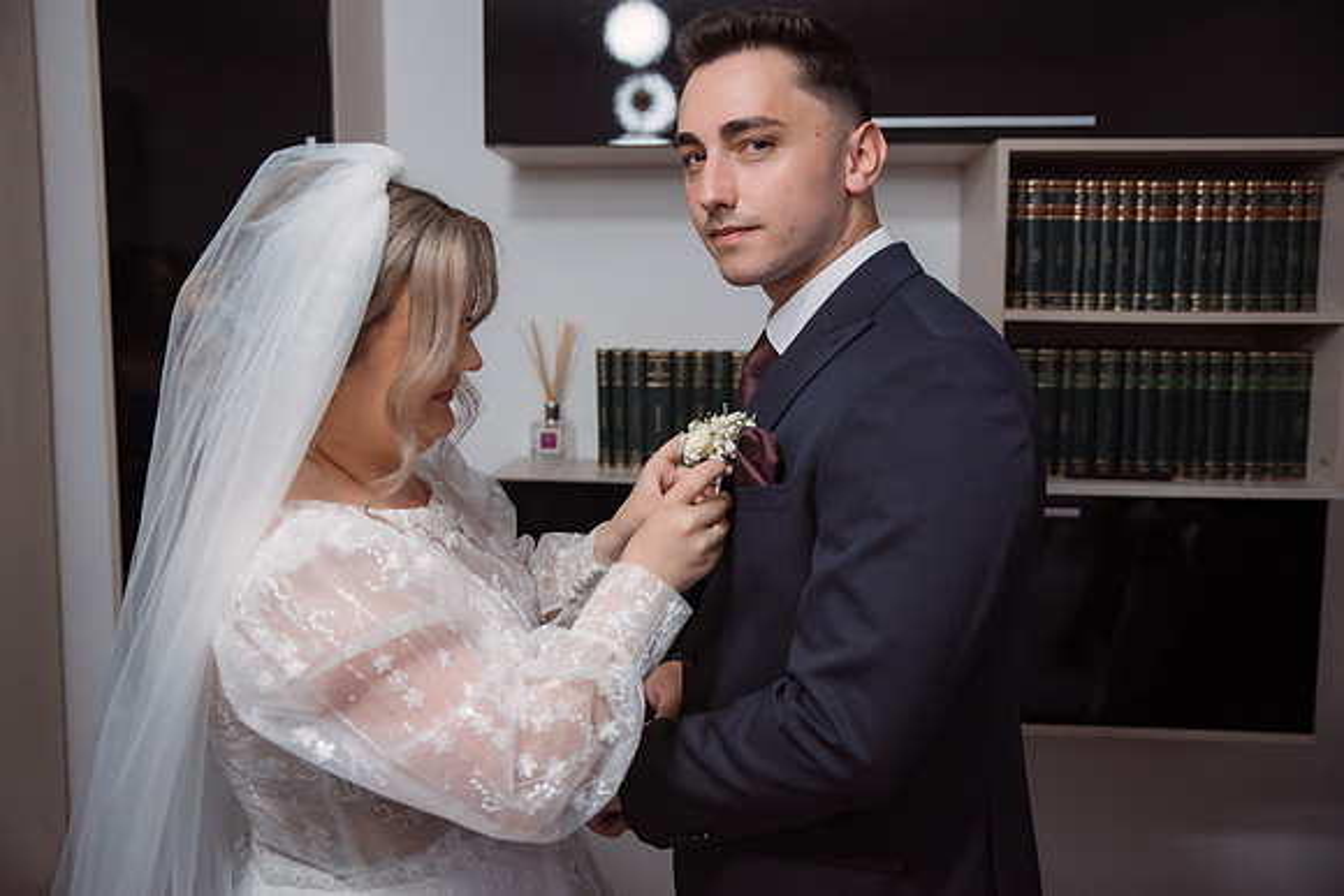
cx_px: 672
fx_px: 1323
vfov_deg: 37.4
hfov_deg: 53.9
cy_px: 448
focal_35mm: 35
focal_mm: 35
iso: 1600
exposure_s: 1/200
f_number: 2.8
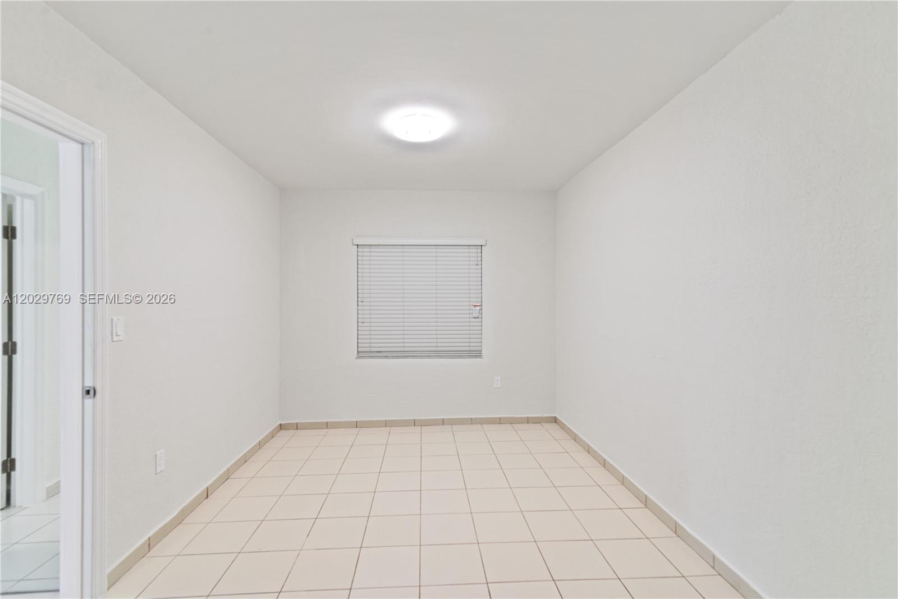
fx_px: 399
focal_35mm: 16
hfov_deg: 96.7
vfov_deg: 73.8
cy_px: 300
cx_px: 449
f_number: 7.1
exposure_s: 1/15
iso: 640
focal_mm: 16
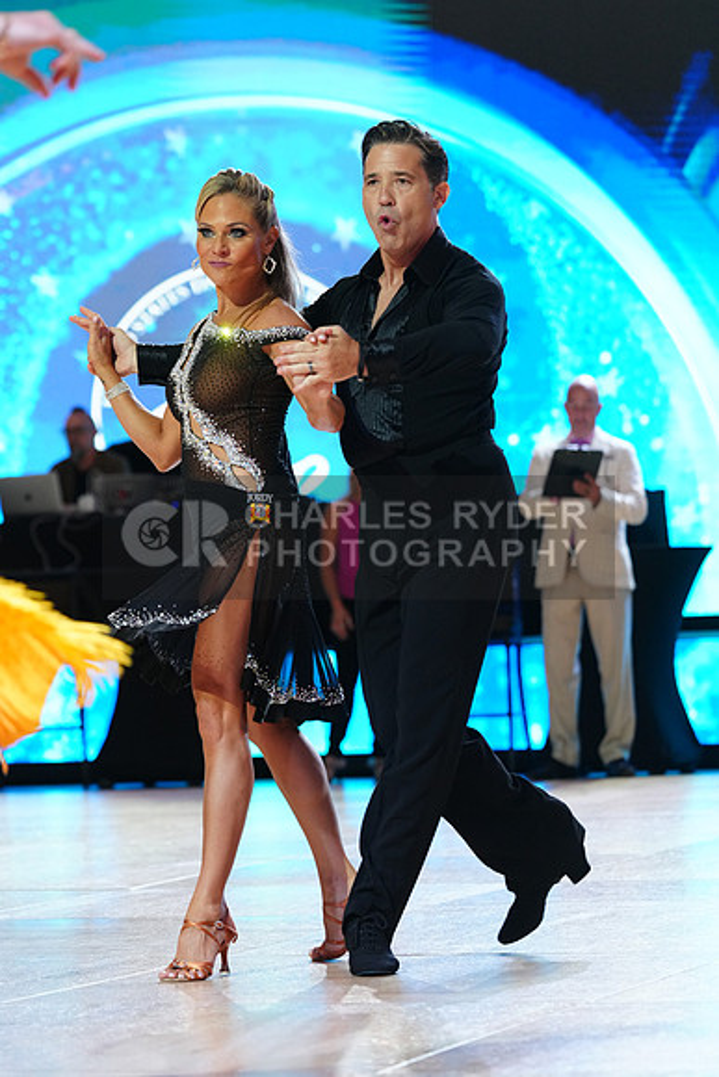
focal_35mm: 135
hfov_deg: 10.2
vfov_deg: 15.2
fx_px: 4042
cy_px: 538
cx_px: 360
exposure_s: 1/320
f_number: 4
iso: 2500
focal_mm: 135
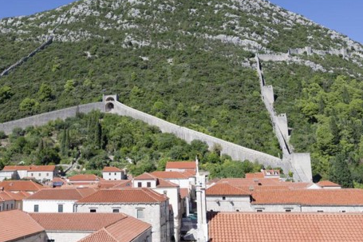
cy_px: 36
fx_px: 514
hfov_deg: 38.4
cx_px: 119
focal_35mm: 51
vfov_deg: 25.8
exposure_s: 1/320
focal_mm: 29
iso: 100
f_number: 6.3
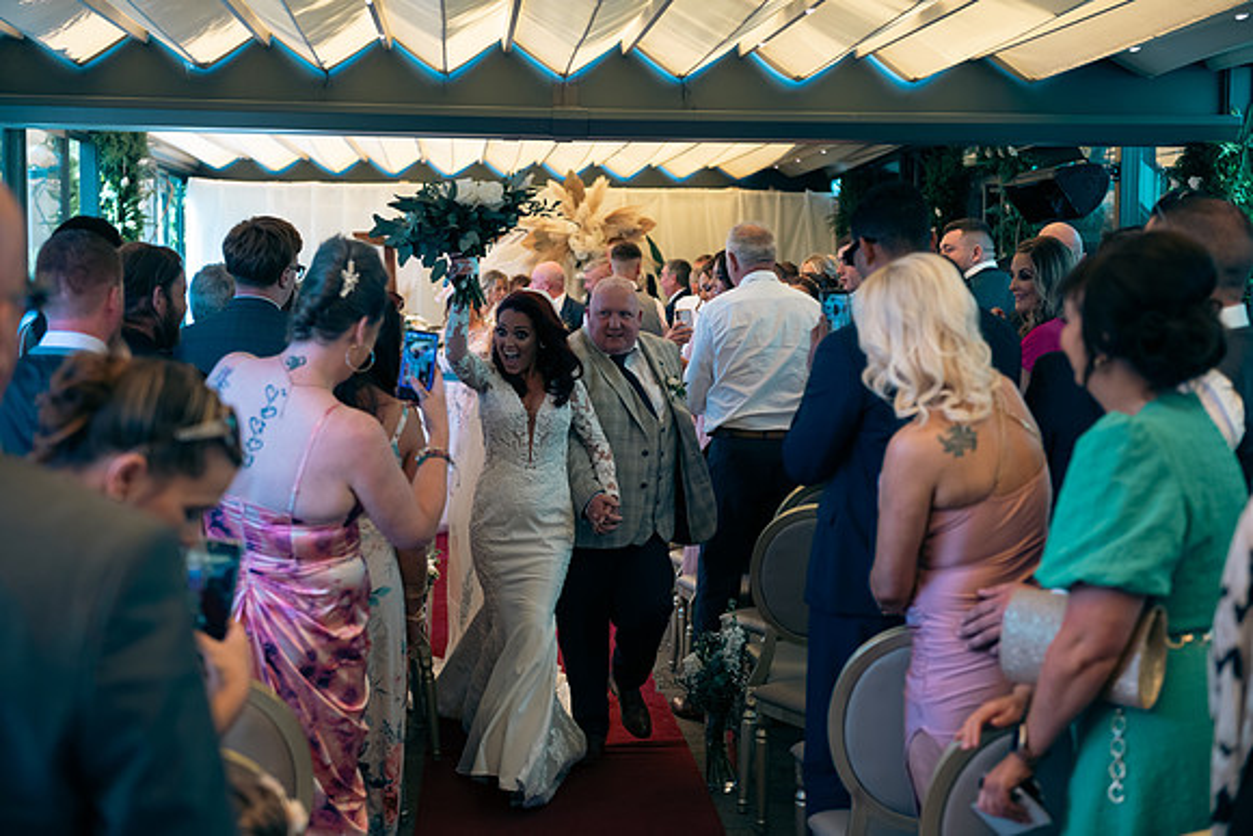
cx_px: 626
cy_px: 418
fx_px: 2089
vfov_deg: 22.6
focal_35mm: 60
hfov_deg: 33.4
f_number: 3.5
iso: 250
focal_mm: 60
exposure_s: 1/250
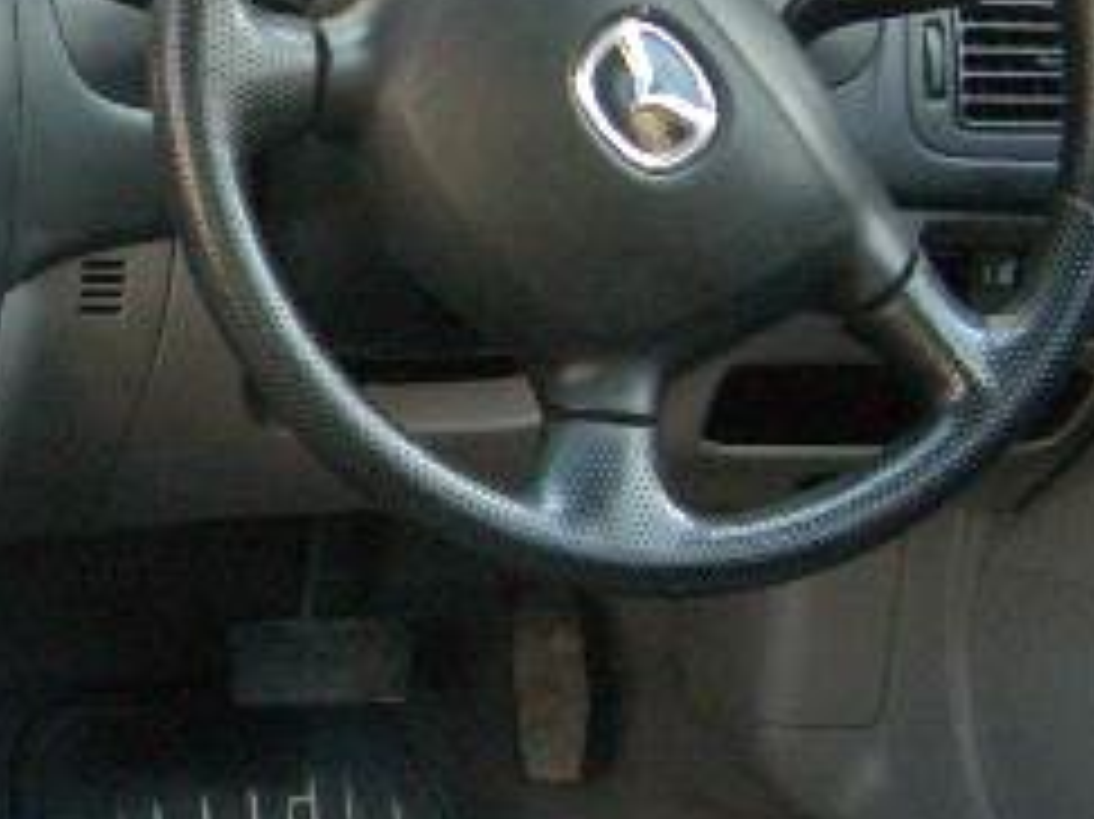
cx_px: -99
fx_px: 3412
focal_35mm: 108
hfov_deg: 17.6
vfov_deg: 13.7
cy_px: 328
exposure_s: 1/100
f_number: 2.8
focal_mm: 6.8
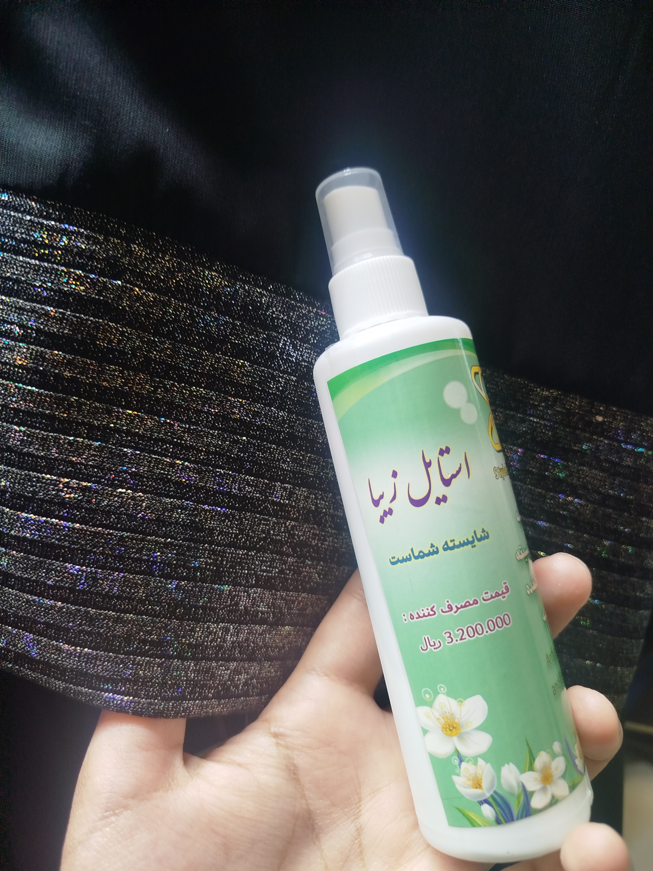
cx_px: 326
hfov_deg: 56.8
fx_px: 604
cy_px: 436
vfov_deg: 71.6
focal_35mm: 24
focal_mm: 5.31
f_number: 1.7
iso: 100
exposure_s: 1/50
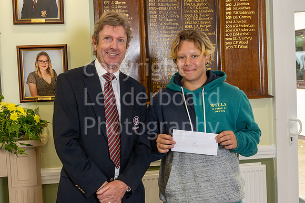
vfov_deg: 26.0
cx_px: 152
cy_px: 102
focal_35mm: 52
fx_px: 441
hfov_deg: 38.2
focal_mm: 52
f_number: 5.6
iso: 320
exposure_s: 1/60
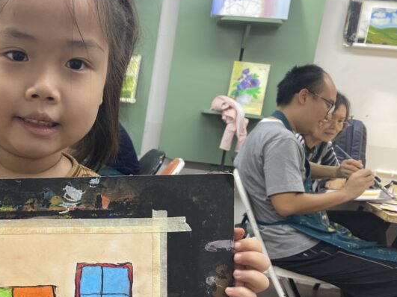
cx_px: 40
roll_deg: -5.4
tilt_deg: -15.4
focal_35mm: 49
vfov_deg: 29.1
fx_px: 562
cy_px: 234
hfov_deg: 36.5
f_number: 1.8
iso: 80
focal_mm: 4.25
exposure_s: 1/100
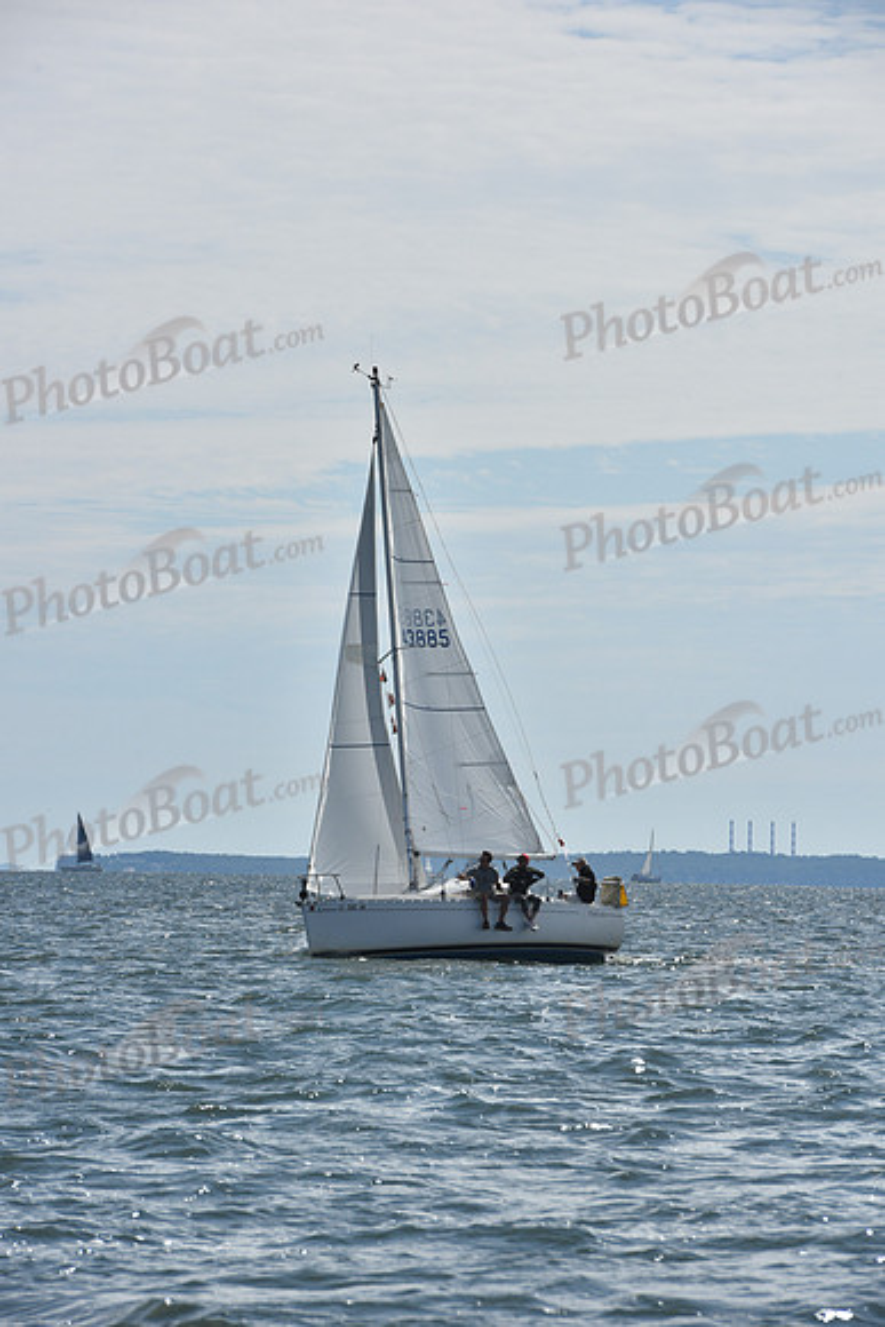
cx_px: 442
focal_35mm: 200
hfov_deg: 6.9
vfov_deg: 10.3
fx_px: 7370
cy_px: 664
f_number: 13
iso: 320
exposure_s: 1/1000
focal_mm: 200
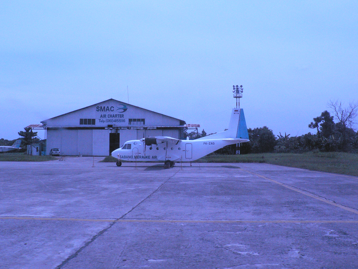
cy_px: 134
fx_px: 372
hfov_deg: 51.4
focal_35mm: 36
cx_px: 179
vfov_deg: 39.7
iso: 400
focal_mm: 6
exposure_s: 1/400
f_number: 4.5
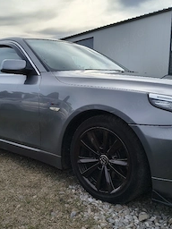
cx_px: 64
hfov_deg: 39.4
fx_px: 239
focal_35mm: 36
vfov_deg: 51.2
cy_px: 131
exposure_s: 1/2500
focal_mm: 5.56
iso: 100
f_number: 1.8
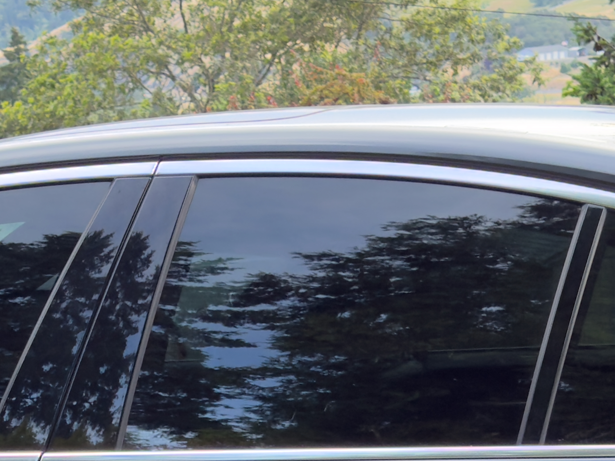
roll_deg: +3.2
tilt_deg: -16.1
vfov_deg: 9.8
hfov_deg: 13.5
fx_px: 2576
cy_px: 786
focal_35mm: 145
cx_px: 74
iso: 100
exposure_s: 1/182
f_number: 1.78
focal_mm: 6.76
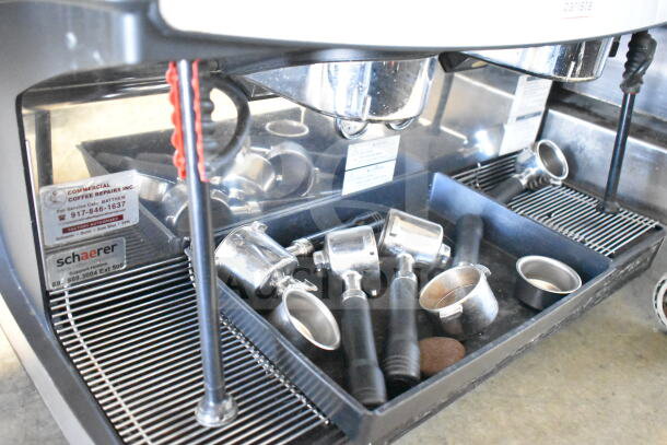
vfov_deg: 40.0
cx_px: 334
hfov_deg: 57.2
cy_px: 222
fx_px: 612
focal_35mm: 33
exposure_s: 1/30
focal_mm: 22
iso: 20000
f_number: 3.8
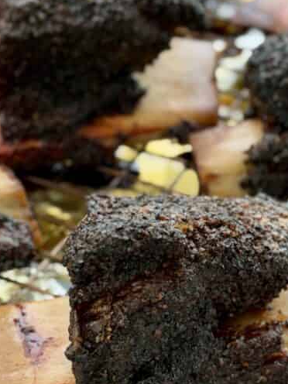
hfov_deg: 14.9
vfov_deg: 19.7
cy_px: 275
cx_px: 149
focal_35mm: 99
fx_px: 1098
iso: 80
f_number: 1.78
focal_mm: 6.76
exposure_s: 1/794
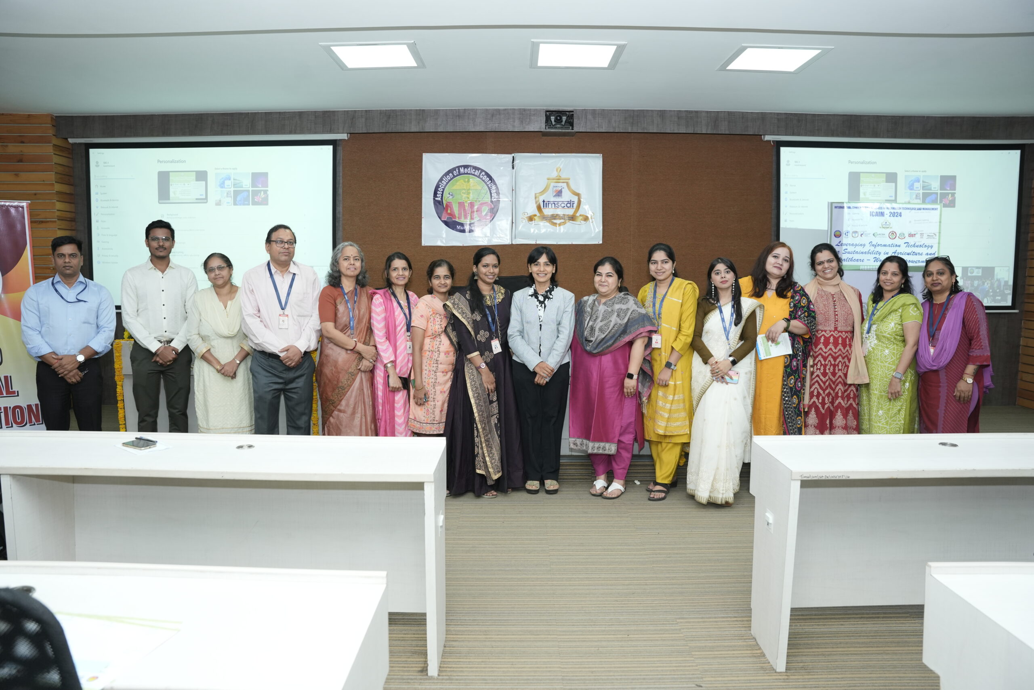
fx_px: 689
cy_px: 345
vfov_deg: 53.1
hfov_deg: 73.7
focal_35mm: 24
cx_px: 517
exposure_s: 1/125
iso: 1250
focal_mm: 24
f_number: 4.5
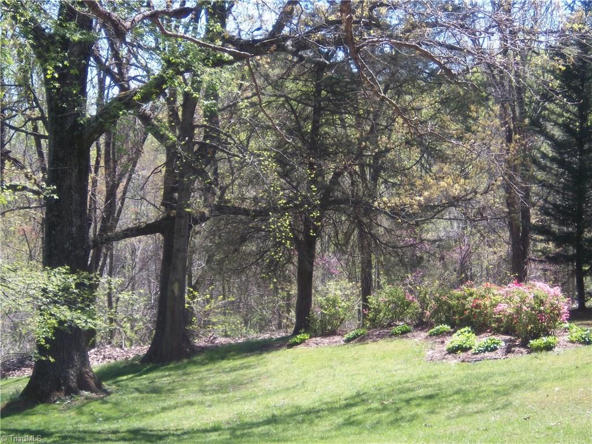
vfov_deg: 16.6
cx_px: 296
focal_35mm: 89
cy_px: 222
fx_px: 1522
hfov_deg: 22.0
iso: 64
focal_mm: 16
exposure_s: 1/160
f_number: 4.1
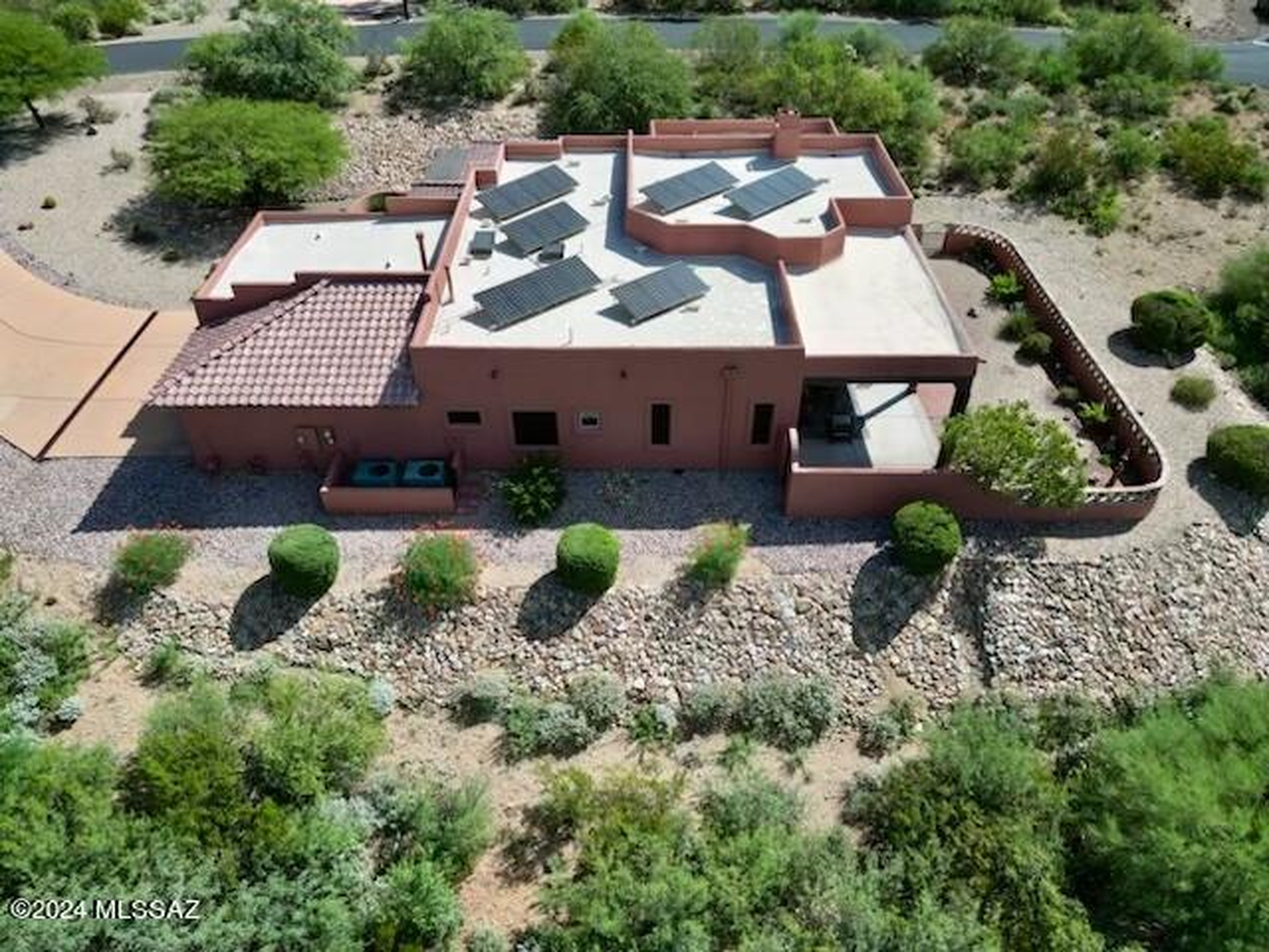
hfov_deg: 71.6
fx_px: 880
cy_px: 476
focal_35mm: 24
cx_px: 634
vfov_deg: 56.8
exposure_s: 1/320
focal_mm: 6.72
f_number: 1.7
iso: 100
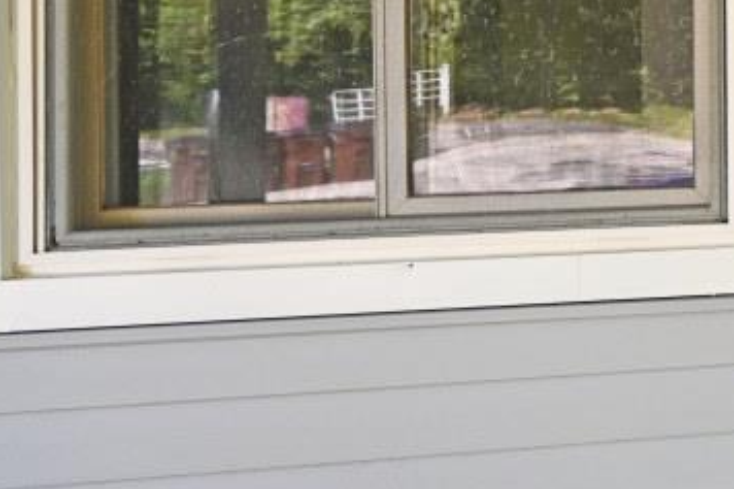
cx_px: 1454
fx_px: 1202
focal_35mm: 59
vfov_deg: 22.4
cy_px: 39
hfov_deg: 19.5
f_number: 4
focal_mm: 14
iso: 280
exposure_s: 1/250
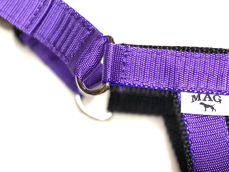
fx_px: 734
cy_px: 49
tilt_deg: -77.6
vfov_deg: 13.3
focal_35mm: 111
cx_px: 194
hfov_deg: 17.5
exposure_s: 1/50
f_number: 2
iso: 125
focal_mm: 6
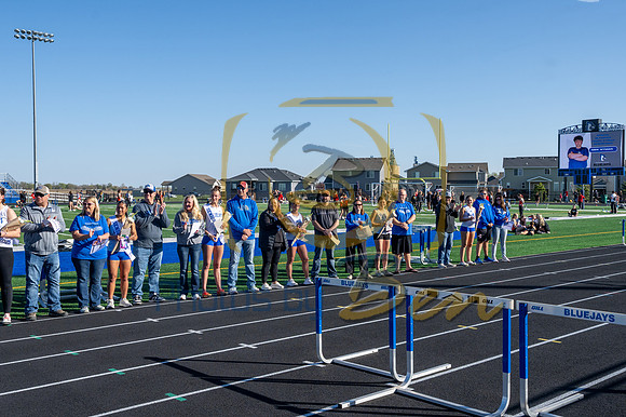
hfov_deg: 53.2
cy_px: 208
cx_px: 313
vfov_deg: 36.8
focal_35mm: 36
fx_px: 626
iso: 100
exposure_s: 1/400
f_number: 8
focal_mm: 24
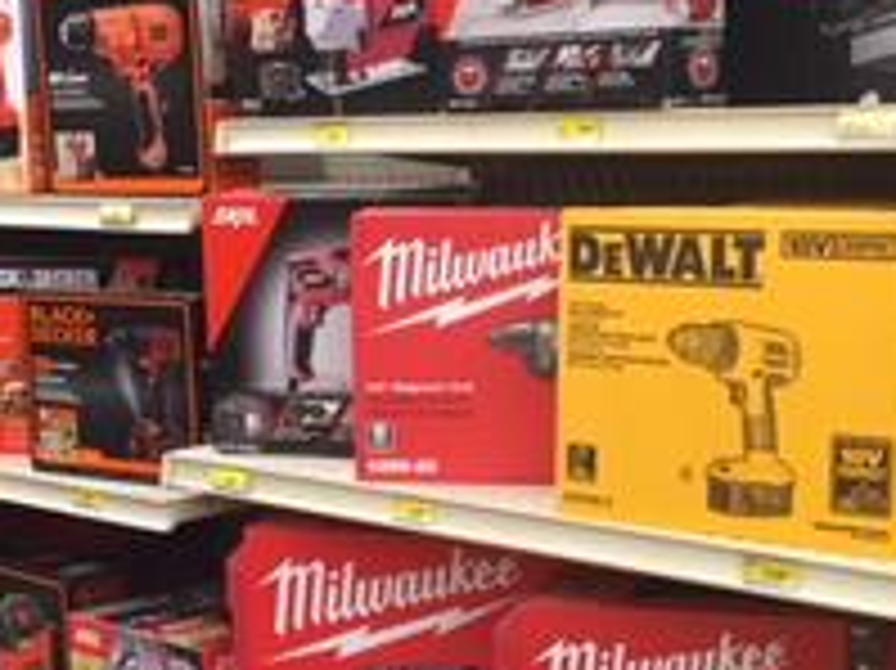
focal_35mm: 68
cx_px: 534
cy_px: 445
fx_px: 1759
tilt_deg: -11.7
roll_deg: +0.0
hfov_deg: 28.5
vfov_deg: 21.5
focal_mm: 4.15
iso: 100
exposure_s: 1/30
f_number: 2.2
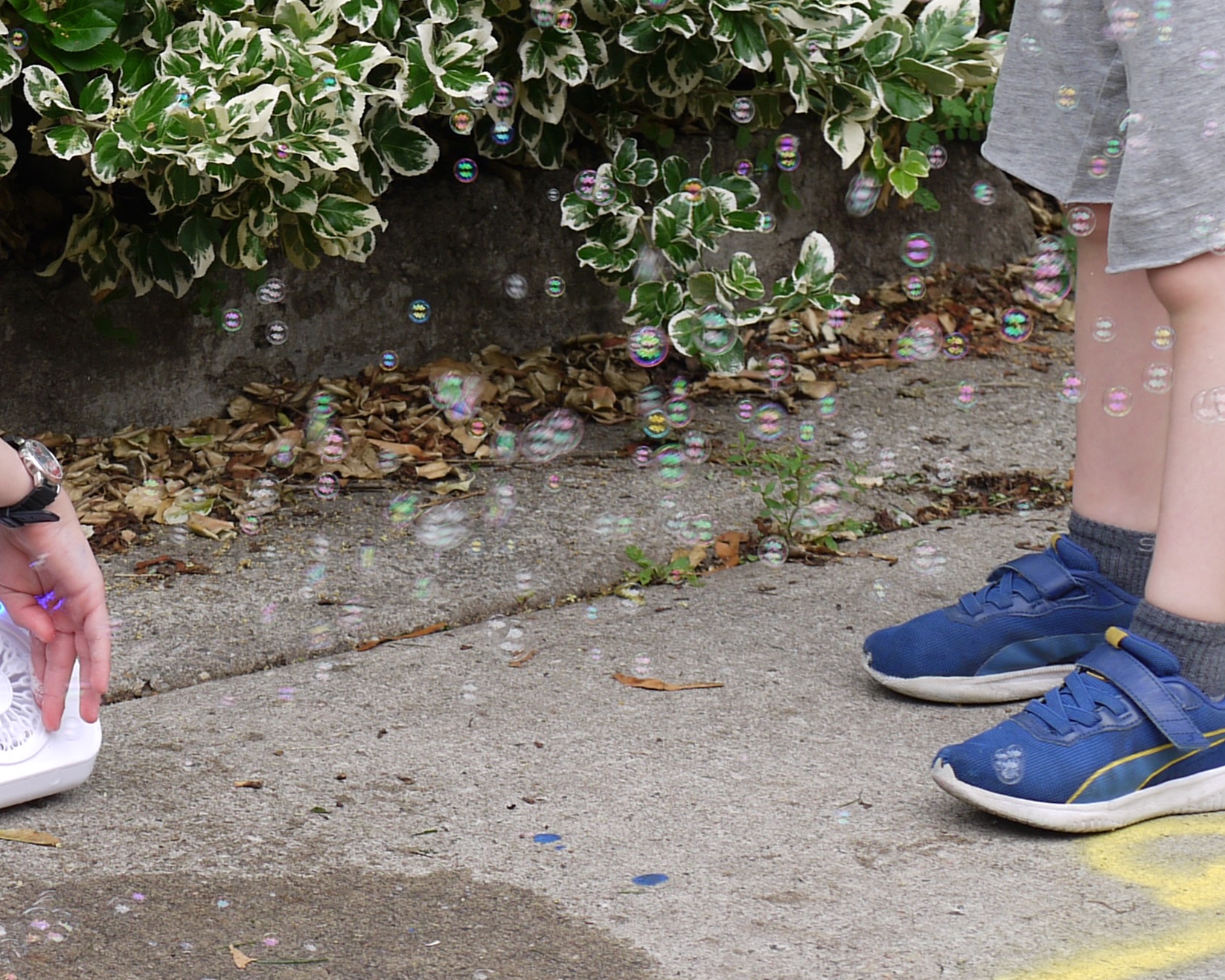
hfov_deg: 11.6
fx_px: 6019
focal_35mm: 166
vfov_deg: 9.3
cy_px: 269
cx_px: 199
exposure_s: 1/320
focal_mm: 35
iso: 100
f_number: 4
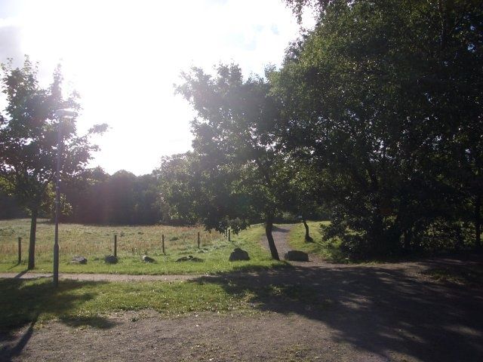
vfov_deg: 40.7
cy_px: 181
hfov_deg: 52.6
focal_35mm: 35
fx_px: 488
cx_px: 242
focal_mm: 5.8
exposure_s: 1/500
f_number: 4.3
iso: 50
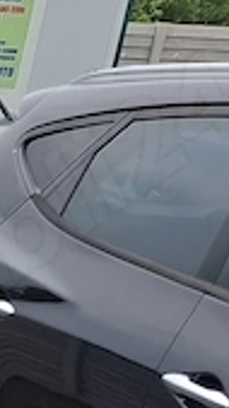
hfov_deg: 6.4
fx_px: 1598
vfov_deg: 12.6
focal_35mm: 148
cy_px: 830
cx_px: -733
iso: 50
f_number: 1.8
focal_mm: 5.54
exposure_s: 1/931
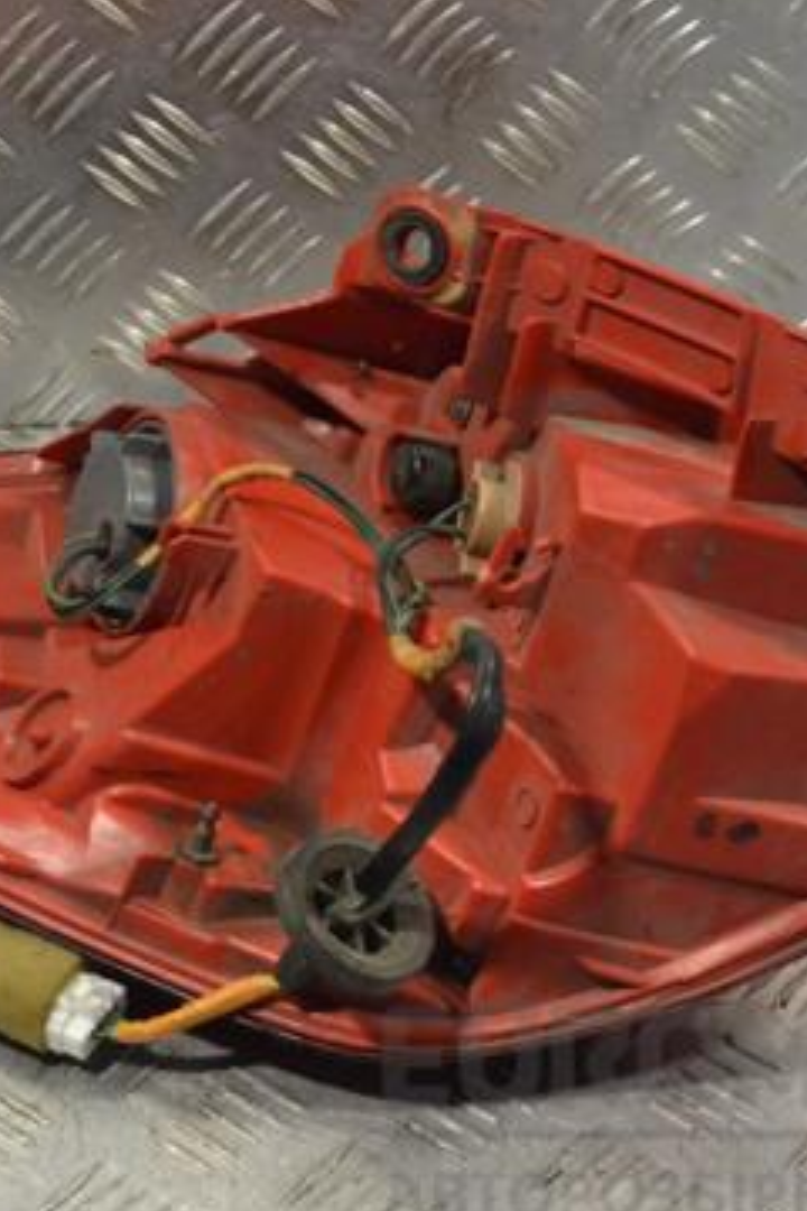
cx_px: 319
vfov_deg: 20.4
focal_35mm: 100
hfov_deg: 13.7
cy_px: 609
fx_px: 3362
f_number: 8
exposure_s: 1/250
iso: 3200
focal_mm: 40
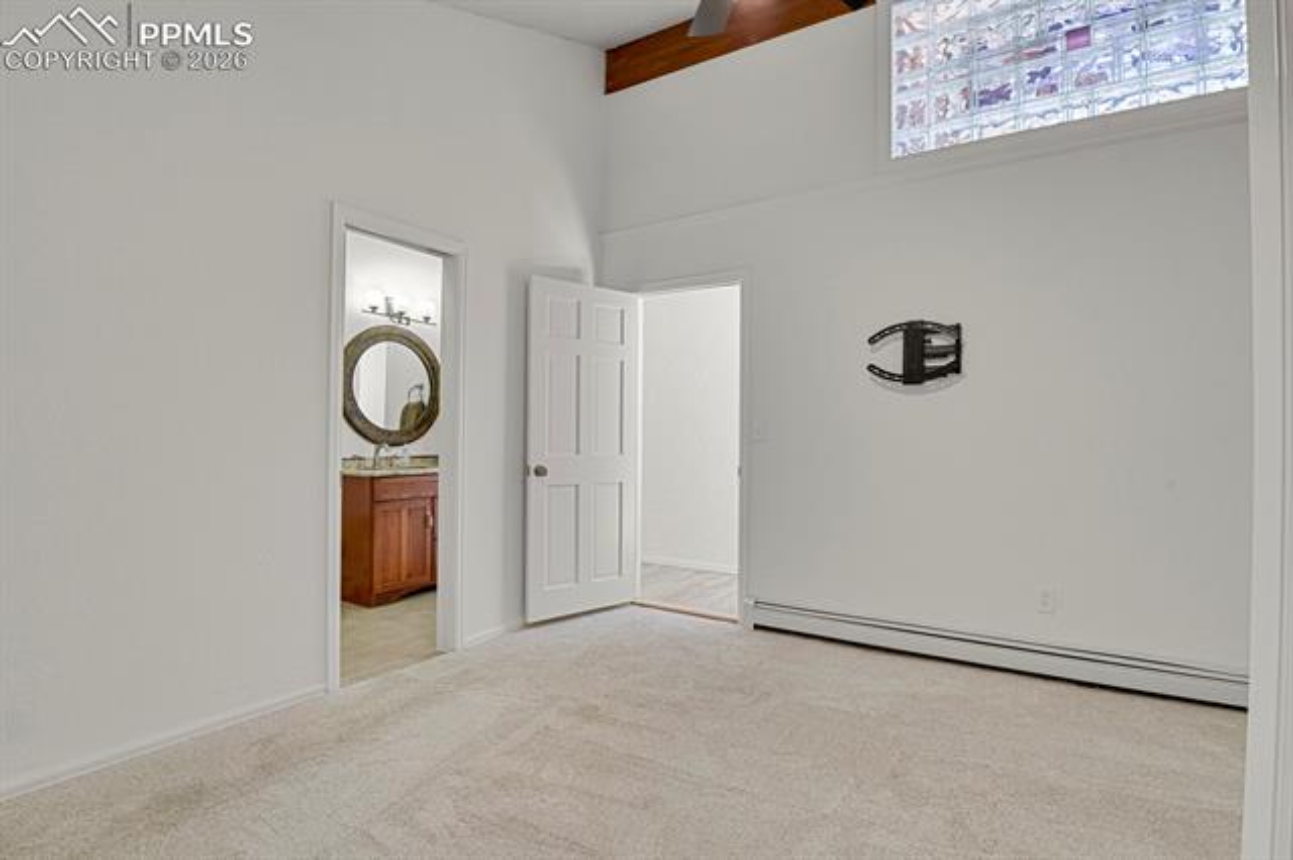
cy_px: 430
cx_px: 646
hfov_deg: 93.3
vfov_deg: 70.4
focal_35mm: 17
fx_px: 610
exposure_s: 1.6
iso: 250
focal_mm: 17
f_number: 8
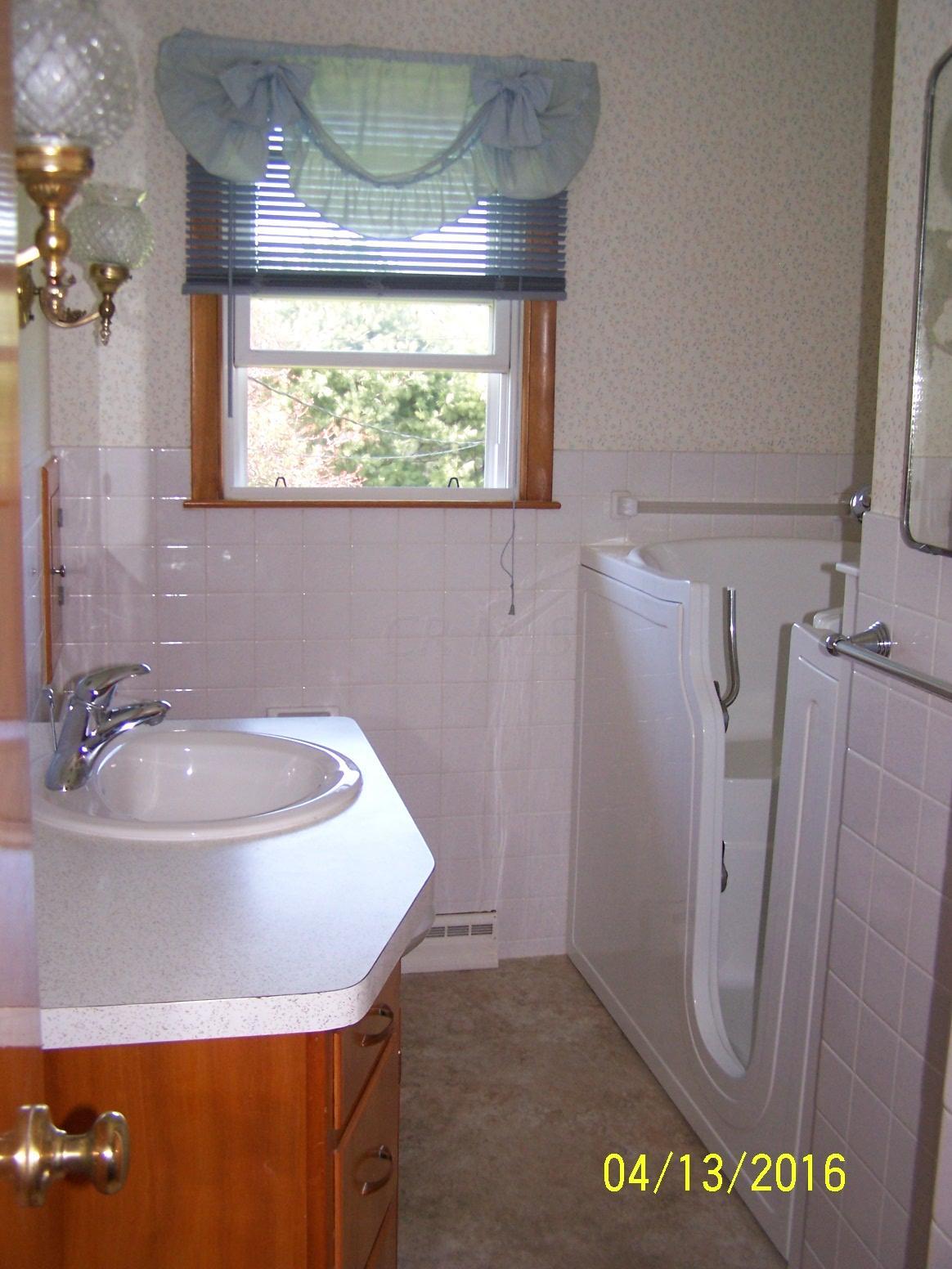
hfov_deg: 37.7
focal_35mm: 38
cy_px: 634
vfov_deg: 49.0
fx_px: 1393
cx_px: 476
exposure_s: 1/60
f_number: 2.8
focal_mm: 6.3
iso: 140
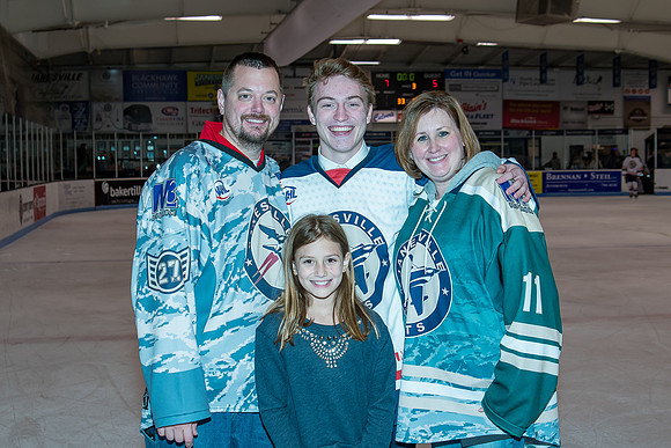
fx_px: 1101
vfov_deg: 23.0
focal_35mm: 59
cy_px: 232
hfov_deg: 33.9
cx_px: 330
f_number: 4.5
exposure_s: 1/200
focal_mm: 31
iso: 200
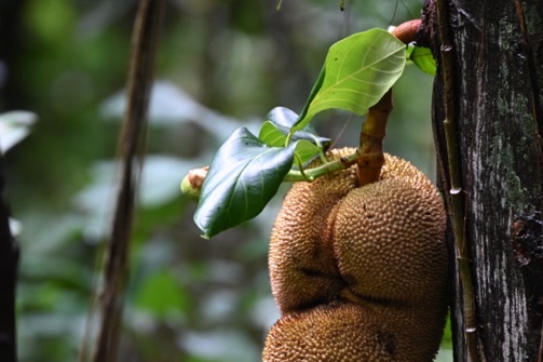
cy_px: 305
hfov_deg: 2.9
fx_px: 10796
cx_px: 237
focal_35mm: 716
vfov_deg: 1.9
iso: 1000
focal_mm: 400
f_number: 5.6
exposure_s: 1/13
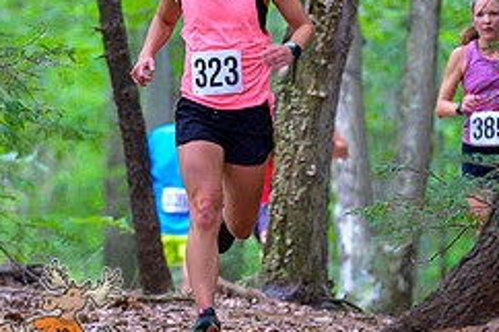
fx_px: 6635
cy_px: 72
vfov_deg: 2.9
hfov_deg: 4.3
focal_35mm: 479
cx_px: 258
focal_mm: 200
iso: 8000
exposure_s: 1/200
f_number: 4
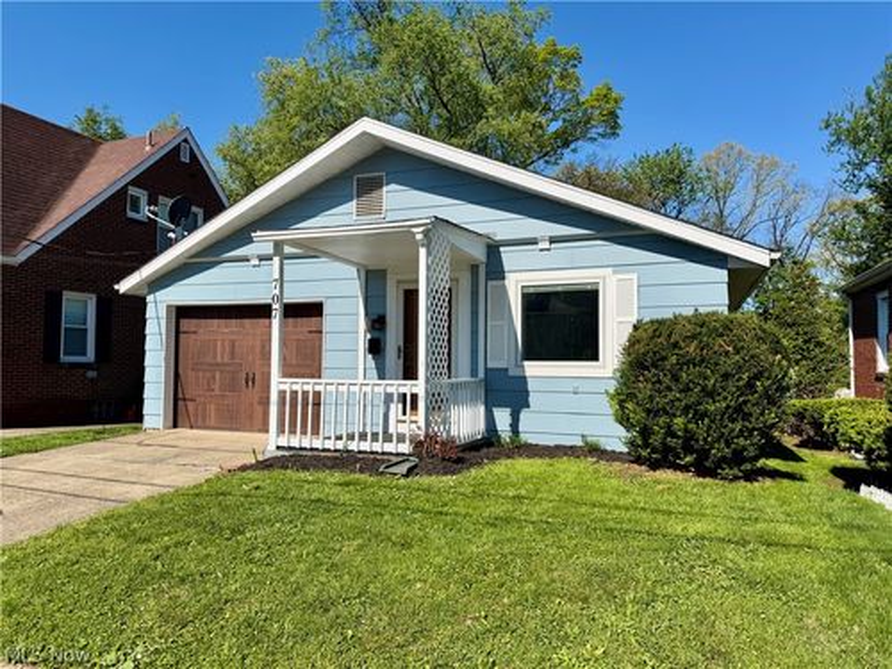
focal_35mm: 24
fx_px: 618
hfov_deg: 71.6
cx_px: 446
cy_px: 334
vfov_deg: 56.8
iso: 80
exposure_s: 1/6173
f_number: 1.78
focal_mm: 6.76
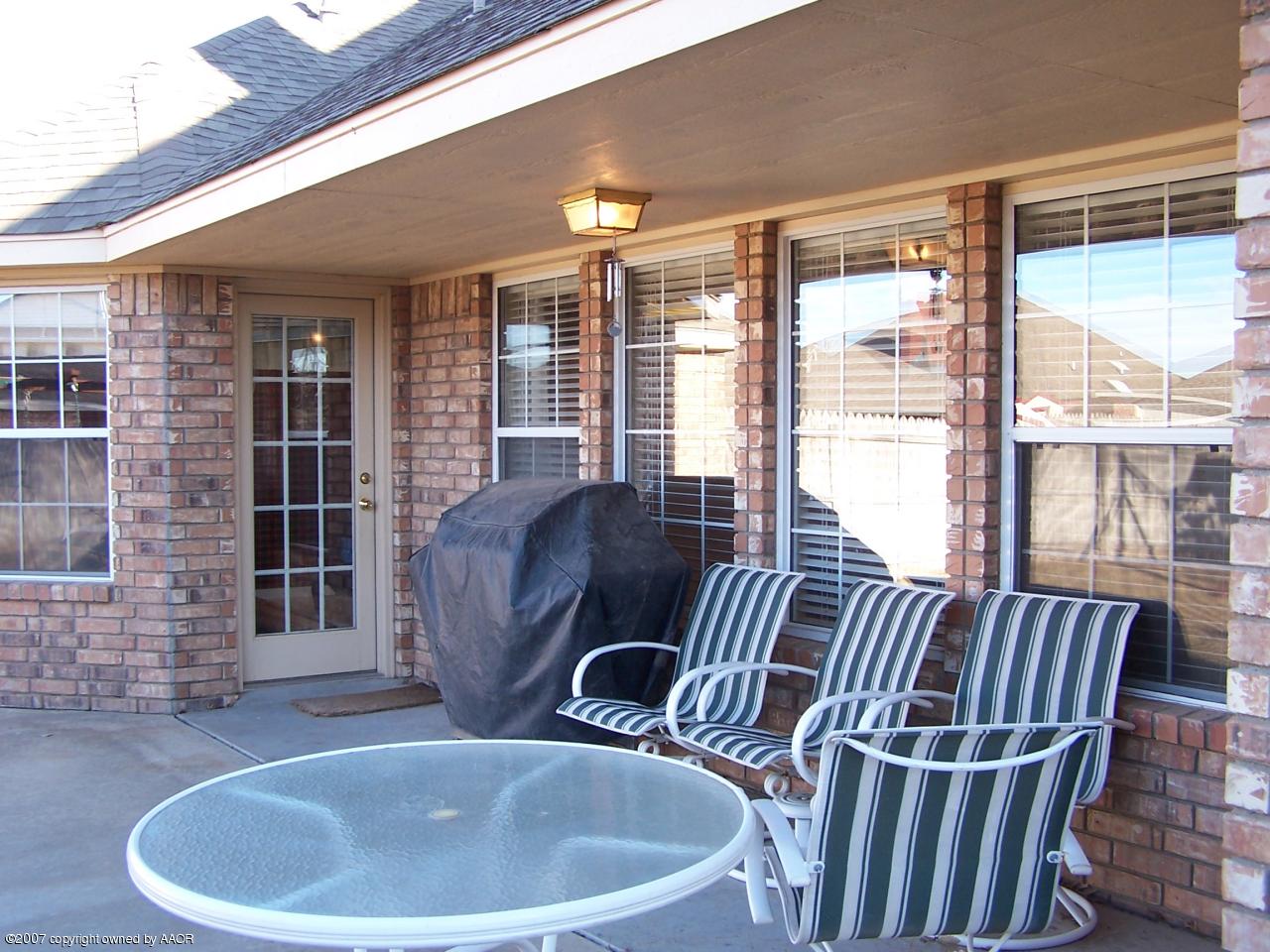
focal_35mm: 38
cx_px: 635
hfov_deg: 49.0
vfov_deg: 37.7
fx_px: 1394
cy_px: 476
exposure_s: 1/90
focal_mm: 6.3
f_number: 2.8
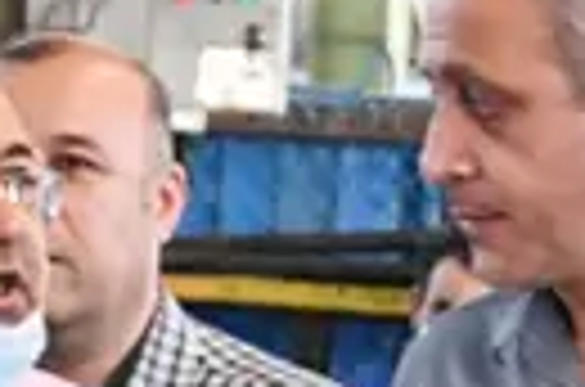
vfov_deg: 2.0
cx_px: 1310
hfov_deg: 3.0
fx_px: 11250
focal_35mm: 694
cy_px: 981
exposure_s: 1/60
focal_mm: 60
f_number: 5
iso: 3200
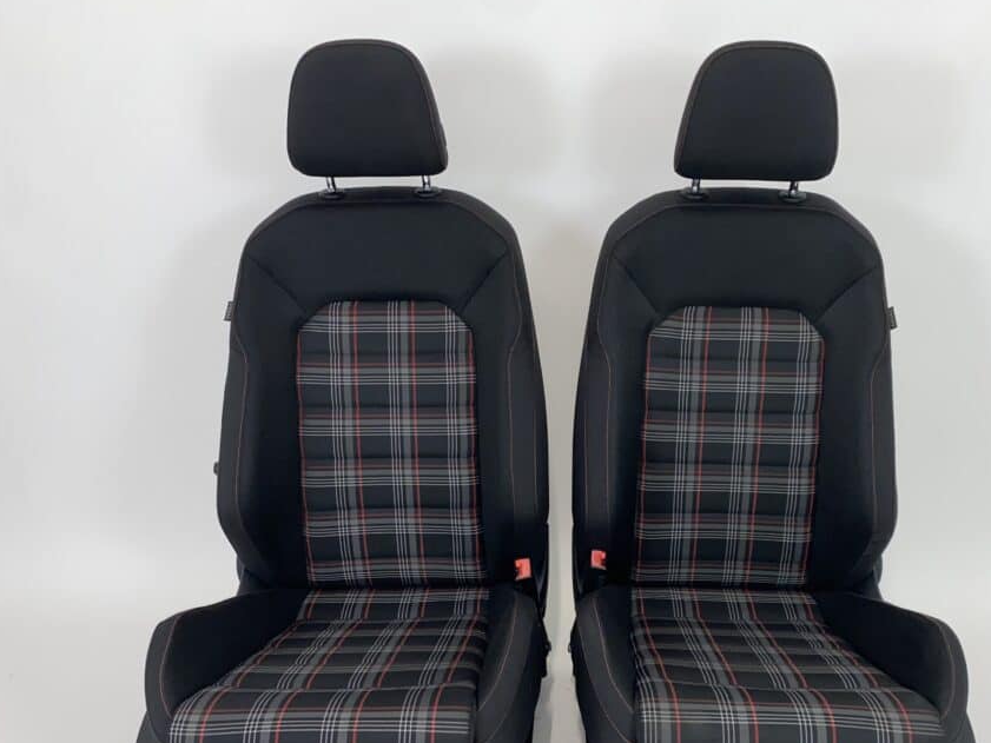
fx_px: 974
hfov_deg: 53.7
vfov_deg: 41.5
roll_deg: -0.3
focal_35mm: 34
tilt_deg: -19.8
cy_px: 472
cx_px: 577
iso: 64
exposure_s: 1/100
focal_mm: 4.25
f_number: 1.8
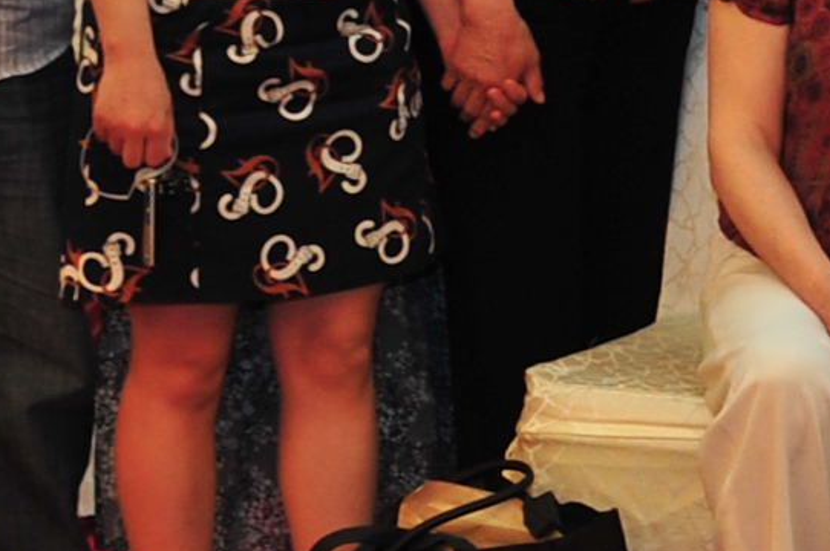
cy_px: -80
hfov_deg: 8.4
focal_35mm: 220
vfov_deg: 6.2
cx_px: 2115
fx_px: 5066
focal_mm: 28
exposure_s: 1/80
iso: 400
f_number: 3.5
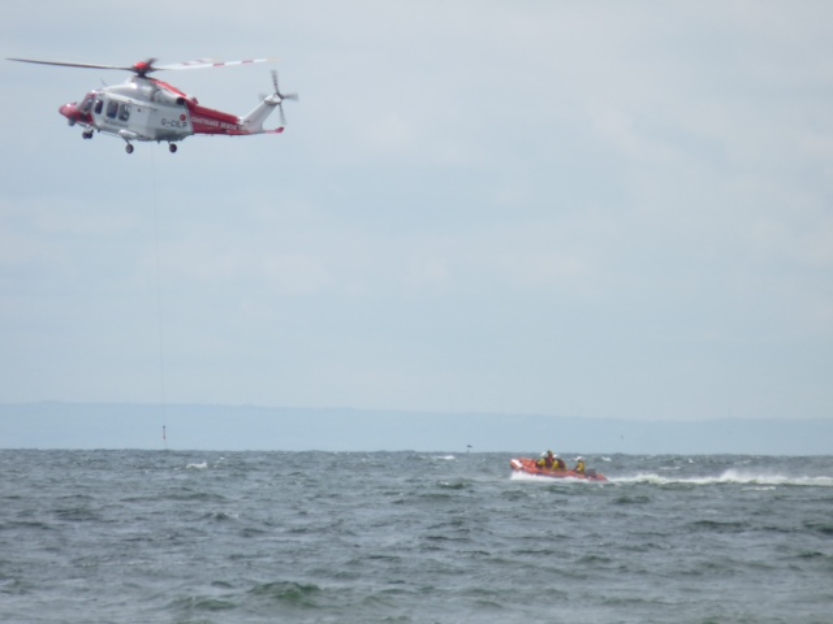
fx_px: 11671
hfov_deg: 4.1
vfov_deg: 3.1
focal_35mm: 485
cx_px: 416
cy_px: 312
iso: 100
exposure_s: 1/500
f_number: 7.1
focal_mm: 86.2
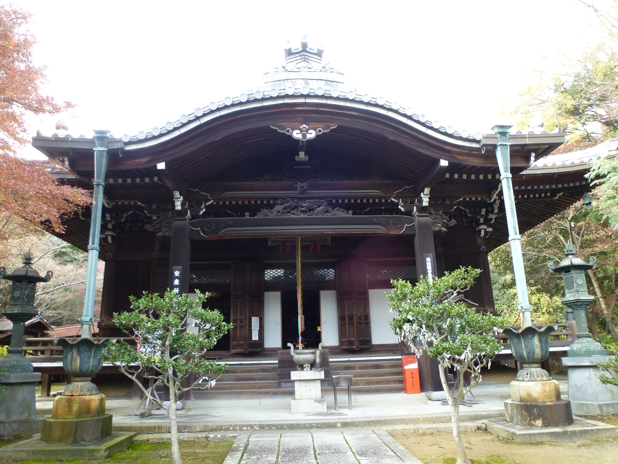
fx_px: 428
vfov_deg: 56.8
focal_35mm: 24
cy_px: 232
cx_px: 309
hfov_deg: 71.6
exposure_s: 1/60
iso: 125
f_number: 3.3
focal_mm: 4.3
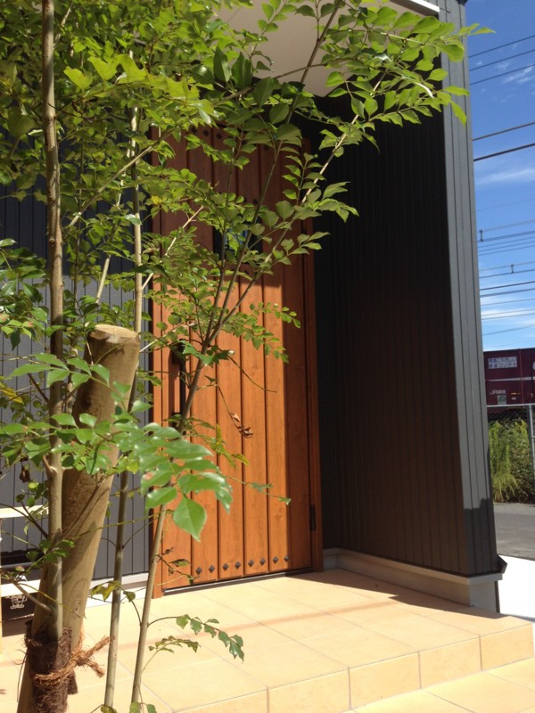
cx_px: 268
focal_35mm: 33
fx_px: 680
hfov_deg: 42.9
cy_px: 356
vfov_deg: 55.4
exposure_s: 1/1004
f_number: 2.4
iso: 50
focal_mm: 4.12
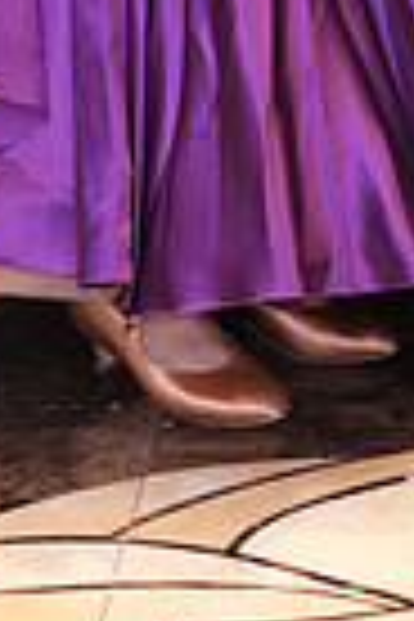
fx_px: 3191
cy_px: -644
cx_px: 587
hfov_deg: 7.3
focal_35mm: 185
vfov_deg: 10.2
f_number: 4.5
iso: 6400
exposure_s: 1/200
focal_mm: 44
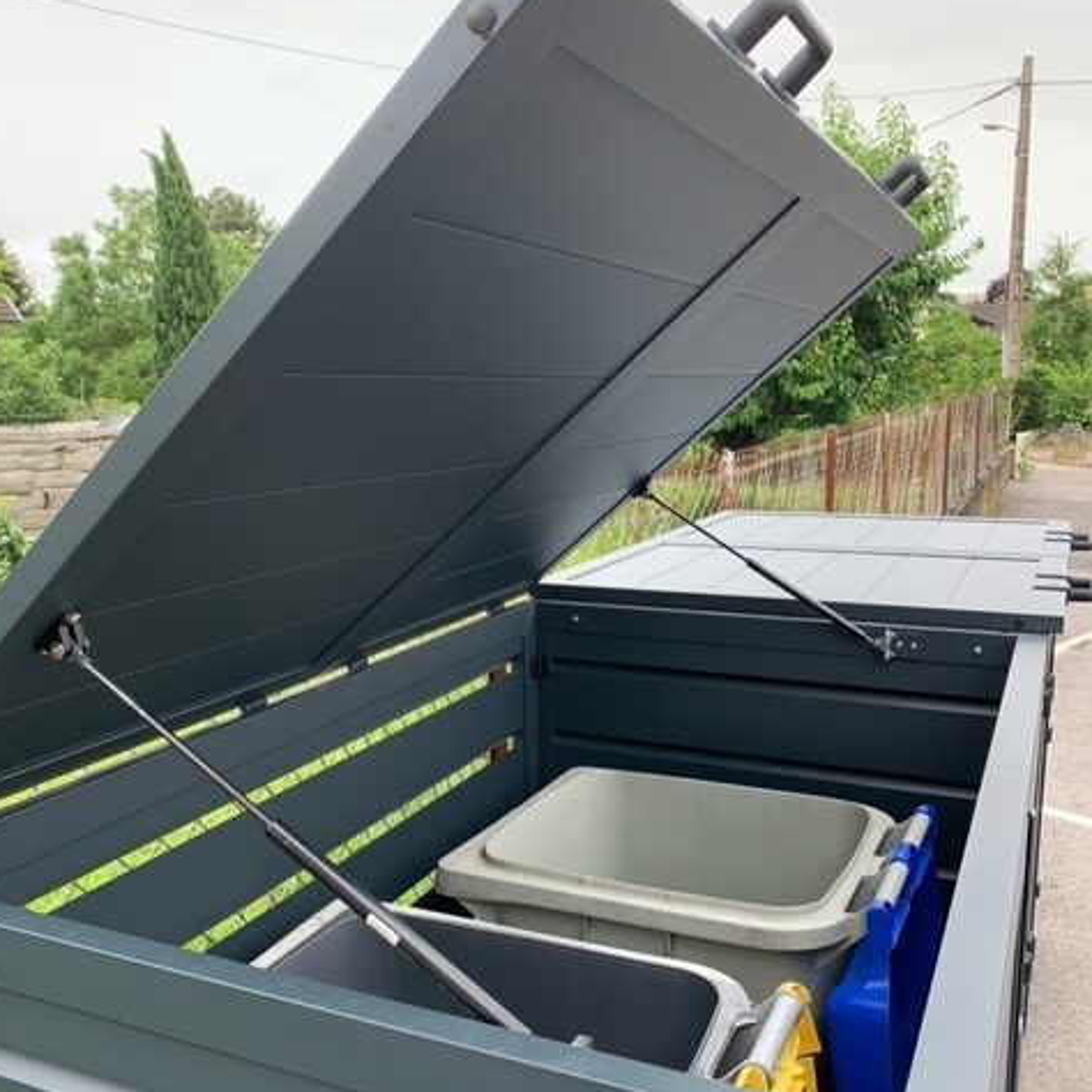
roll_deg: +1.6
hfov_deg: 52.5
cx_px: 541
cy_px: 599
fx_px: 1106
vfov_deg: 52.4
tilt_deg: -9.6
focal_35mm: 31
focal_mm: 4.25
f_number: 1.8
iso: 25
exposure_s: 1/256
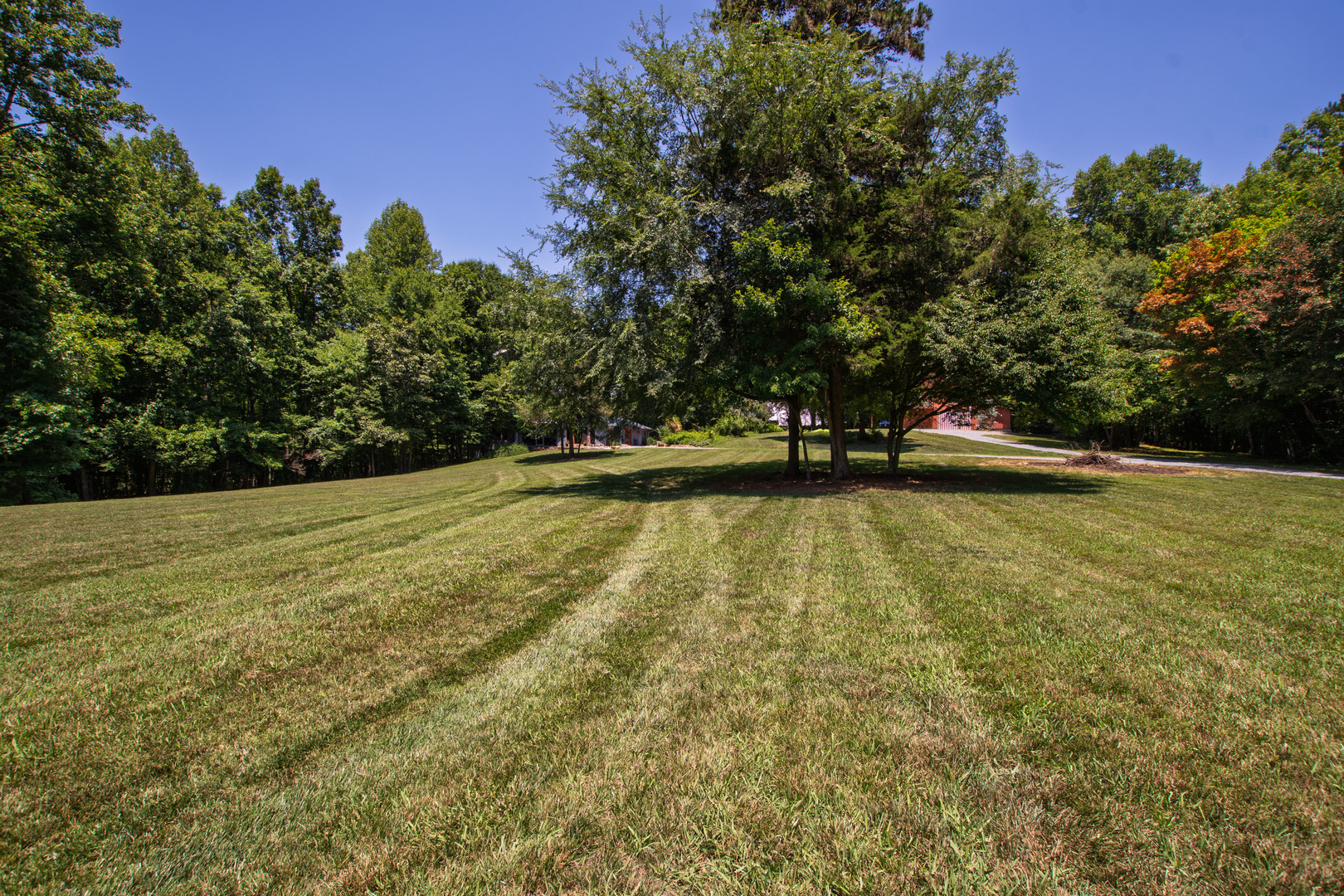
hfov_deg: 100.4
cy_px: 448
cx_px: 672
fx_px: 560
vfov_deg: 77.3
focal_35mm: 15
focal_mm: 10
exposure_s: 1/80
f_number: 8
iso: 64
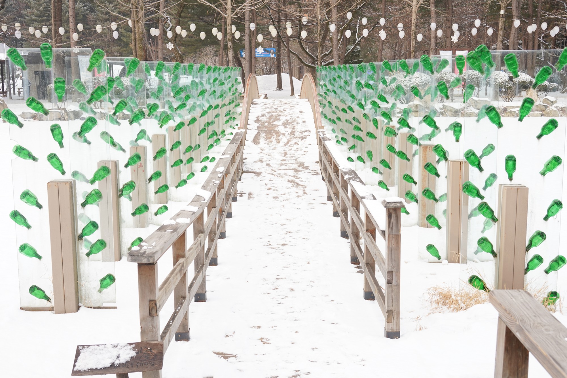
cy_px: 189
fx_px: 677
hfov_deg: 45.4
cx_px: 284
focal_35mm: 43
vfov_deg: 31.2
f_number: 9
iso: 320
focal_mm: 43
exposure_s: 1/100
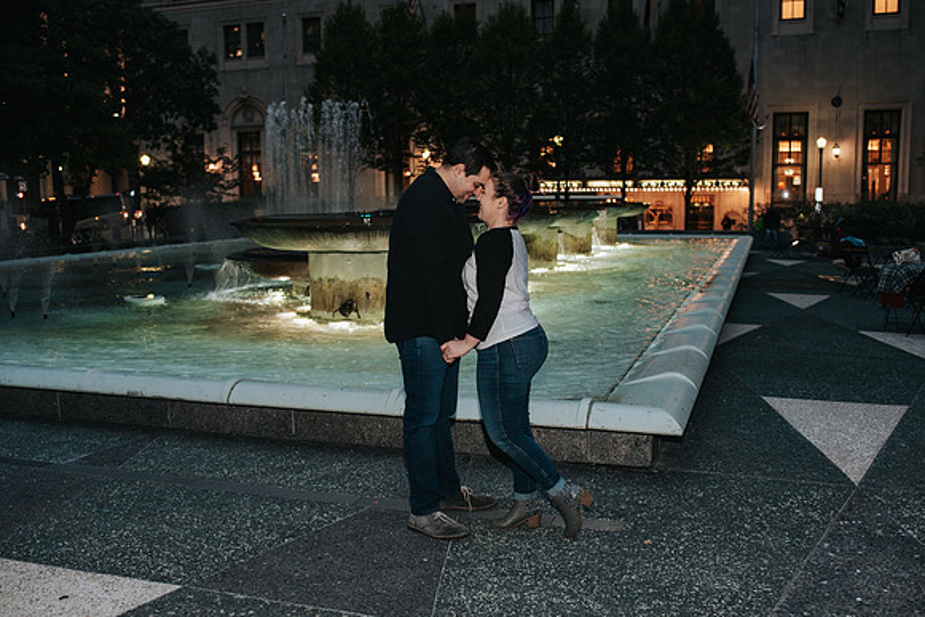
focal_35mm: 36
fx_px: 930
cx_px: 455
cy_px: 315
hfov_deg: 52.9
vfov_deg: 36.7
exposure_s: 1/125
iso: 1000
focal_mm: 35
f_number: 3.5
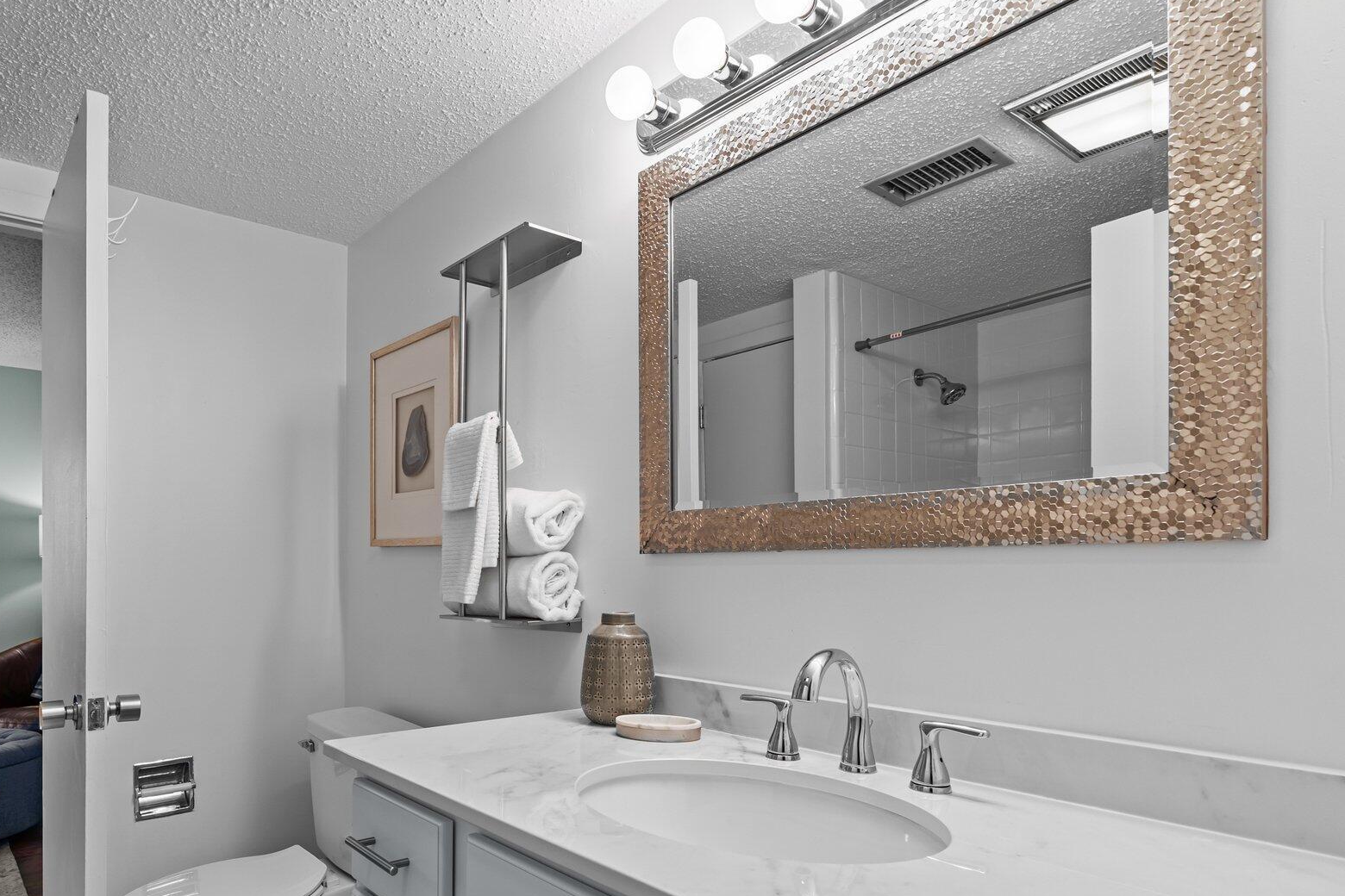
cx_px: 525
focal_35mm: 21
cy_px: 570
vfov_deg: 58.6
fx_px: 785
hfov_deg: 80.1
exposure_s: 1/4
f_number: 8
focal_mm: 16
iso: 400
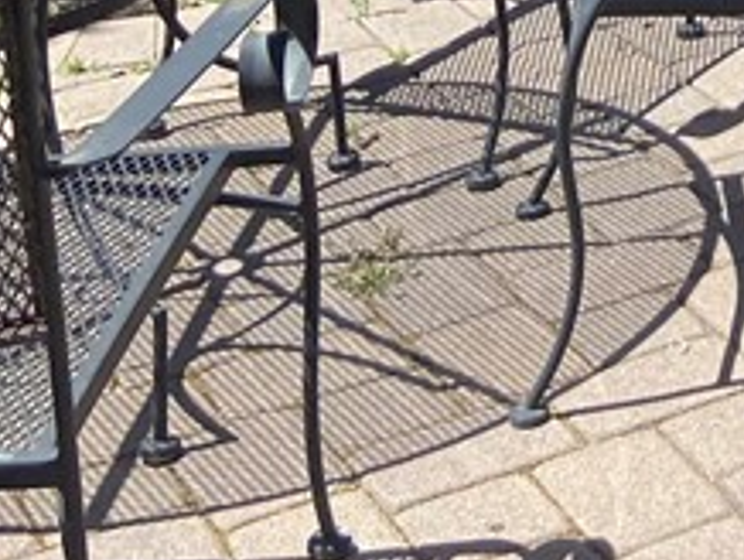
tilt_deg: -5.5
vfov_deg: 10.7
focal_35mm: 122
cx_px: 1249
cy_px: -717
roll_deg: -0.2
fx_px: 2625
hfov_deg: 14.6
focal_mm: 4.25
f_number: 1.8
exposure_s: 1/1961
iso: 32
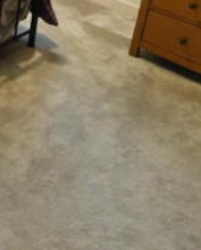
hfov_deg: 21.6
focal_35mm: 59
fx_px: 438
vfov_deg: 28.0
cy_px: -48
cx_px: -101
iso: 3200
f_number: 4.1
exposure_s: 1/30
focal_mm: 9
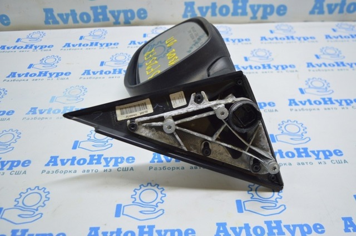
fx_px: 356
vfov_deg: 36.8
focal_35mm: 36
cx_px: 178
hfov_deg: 53.2
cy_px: 118
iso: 400
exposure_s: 1/50
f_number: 4
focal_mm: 24
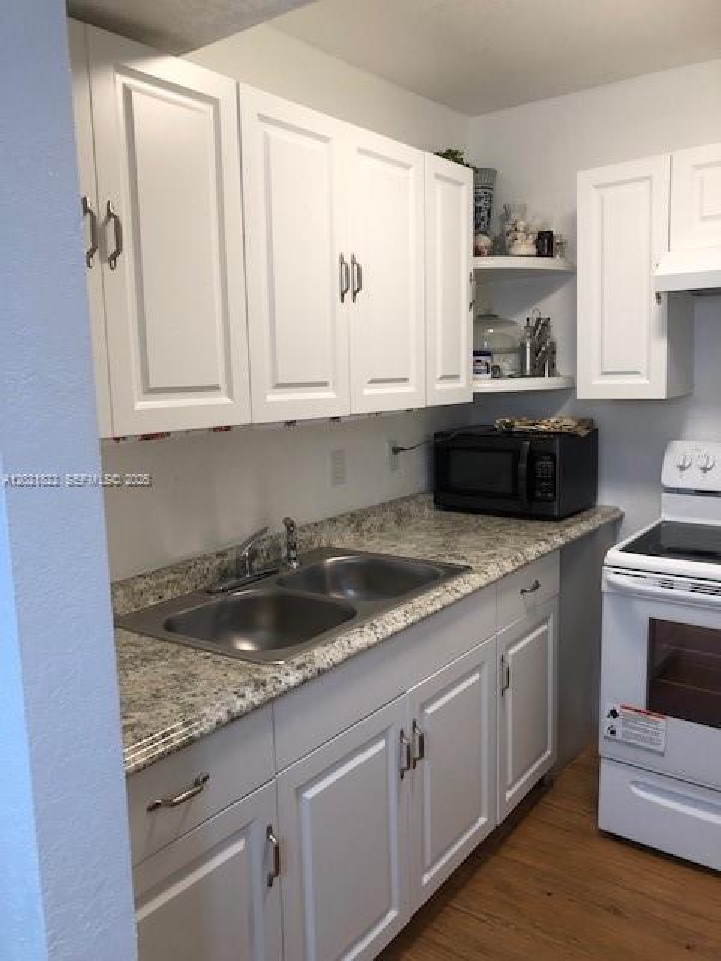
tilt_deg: -9.1
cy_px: 480
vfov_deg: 63.4
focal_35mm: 28
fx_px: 778
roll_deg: +1.6
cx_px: 360
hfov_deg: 49.7
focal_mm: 3.99
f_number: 1.8
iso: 32
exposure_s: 1/30
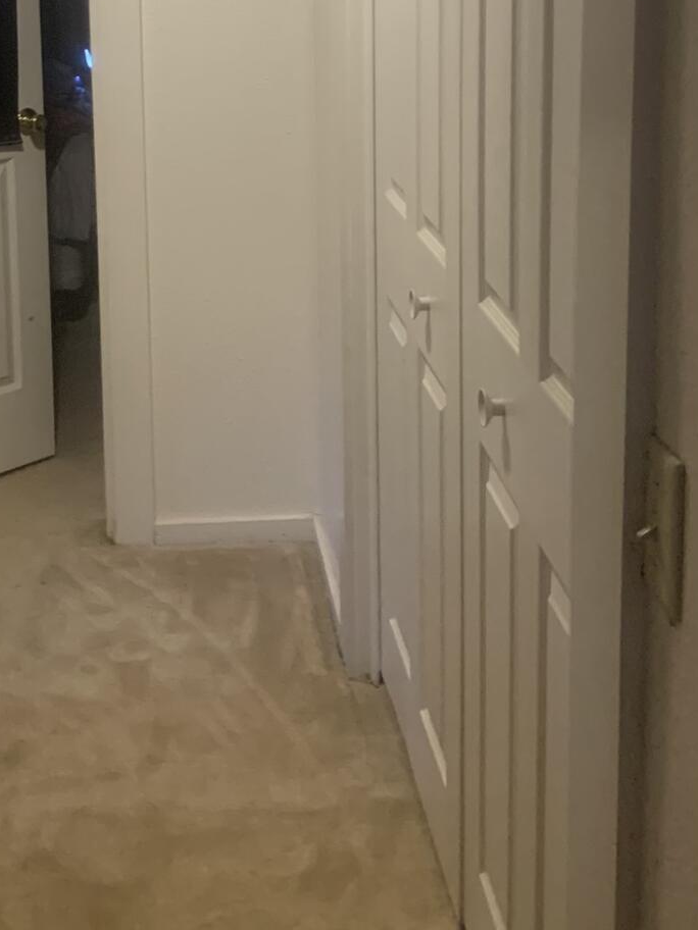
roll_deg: +2.4
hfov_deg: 25.4
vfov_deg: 32.7
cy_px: 171
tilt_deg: -12.0
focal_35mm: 57
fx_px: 1532
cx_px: 185
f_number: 1.8
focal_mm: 4.25
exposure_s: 1/60
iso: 400
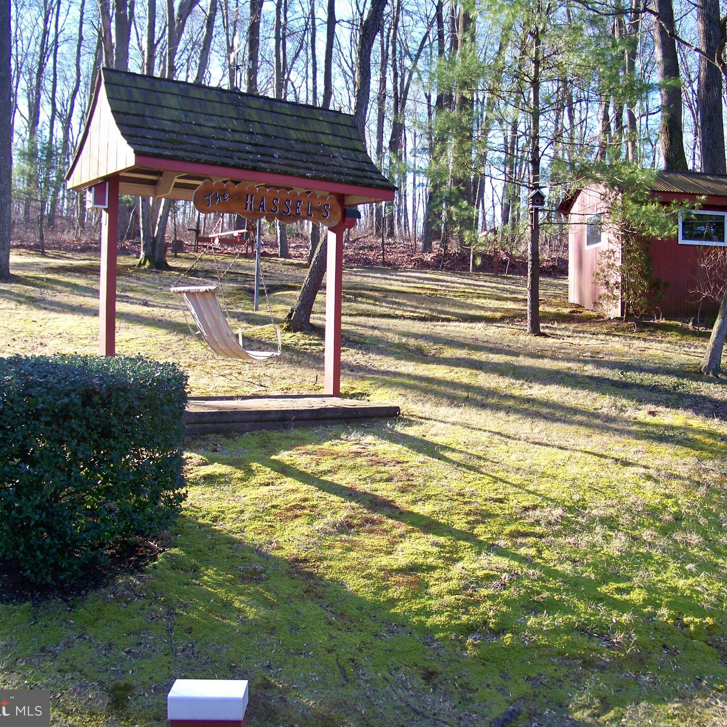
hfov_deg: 42.7
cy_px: 364
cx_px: 417
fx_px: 927
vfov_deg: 42.8
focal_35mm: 39
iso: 64
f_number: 2.8
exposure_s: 1/100
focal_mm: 5.85
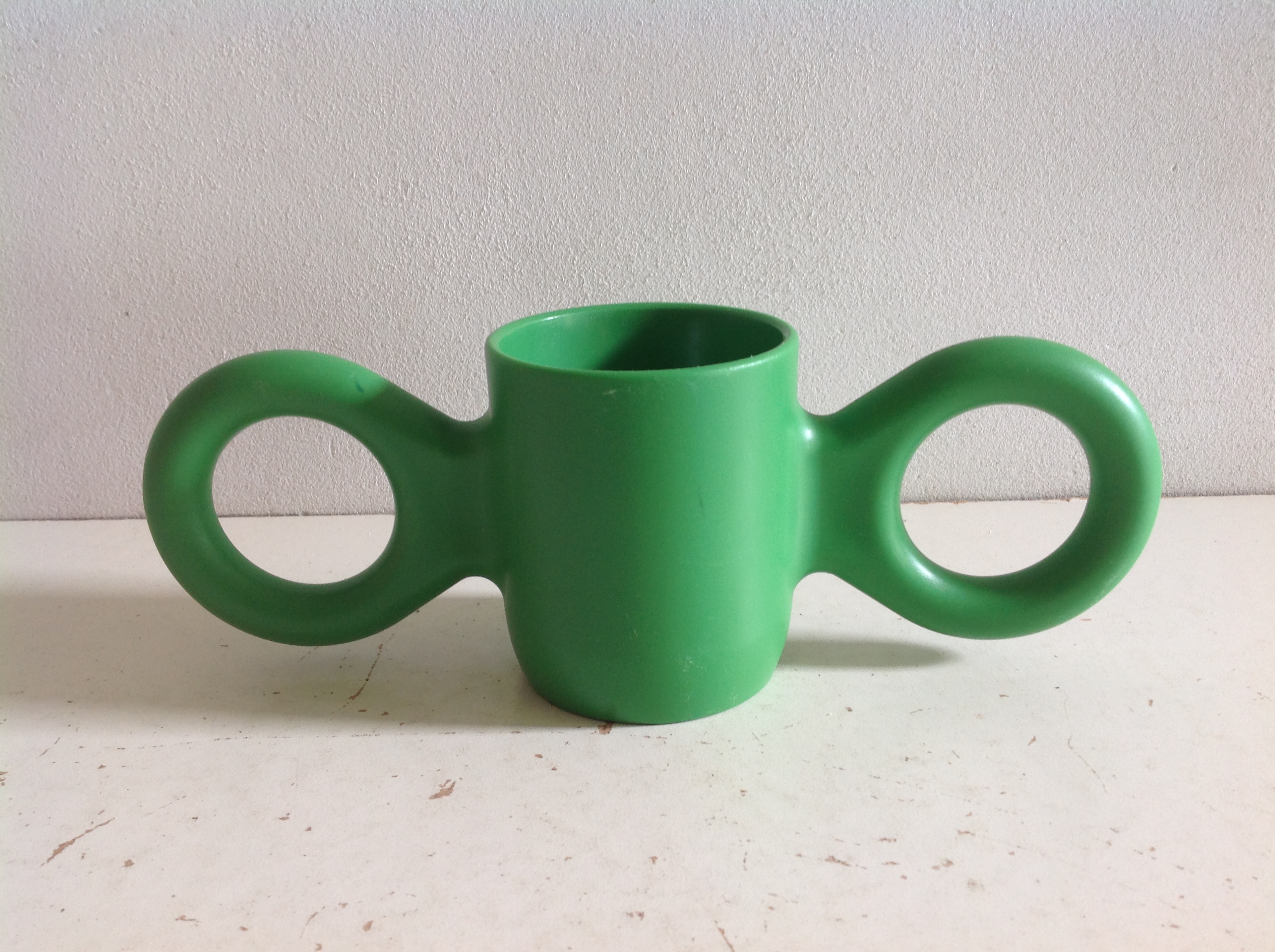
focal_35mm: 35
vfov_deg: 40.6
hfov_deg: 52.7
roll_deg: +1.2
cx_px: 638
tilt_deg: -17.3
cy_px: 476
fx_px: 1287
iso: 50
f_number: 2.4
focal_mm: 4.28
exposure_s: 1/15
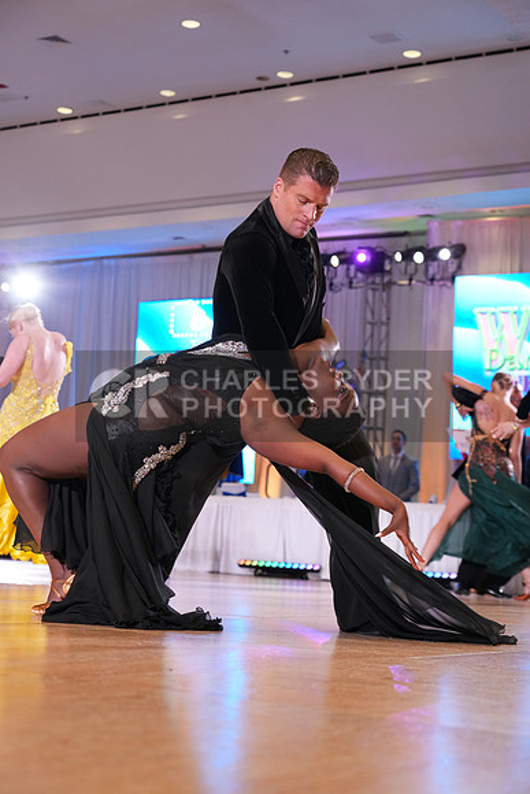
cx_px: 265
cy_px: 397
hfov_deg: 22.6
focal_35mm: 60
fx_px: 1324
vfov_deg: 33.4
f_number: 4
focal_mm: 60
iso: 2000
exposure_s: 1/320
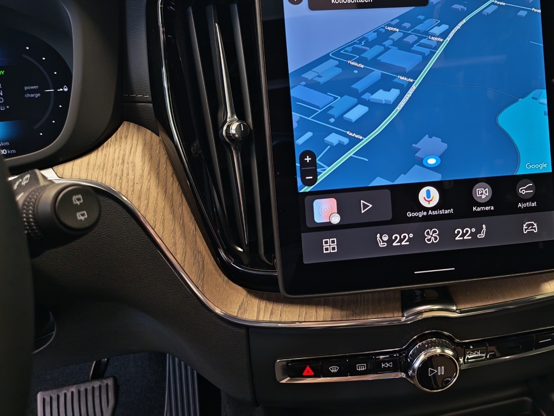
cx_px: 365
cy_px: 151
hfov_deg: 51.7
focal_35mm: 35
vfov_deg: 40.4
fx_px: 560
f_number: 1.6
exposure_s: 1/50
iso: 160
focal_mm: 5.4
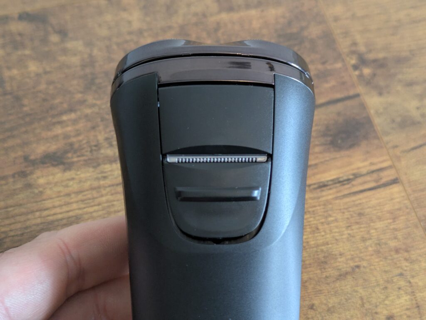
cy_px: 160
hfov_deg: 37.5
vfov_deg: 28.6
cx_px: 213
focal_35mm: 51
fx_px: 628
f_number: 1.89
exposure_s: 1/25
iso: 333
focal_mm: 5.43
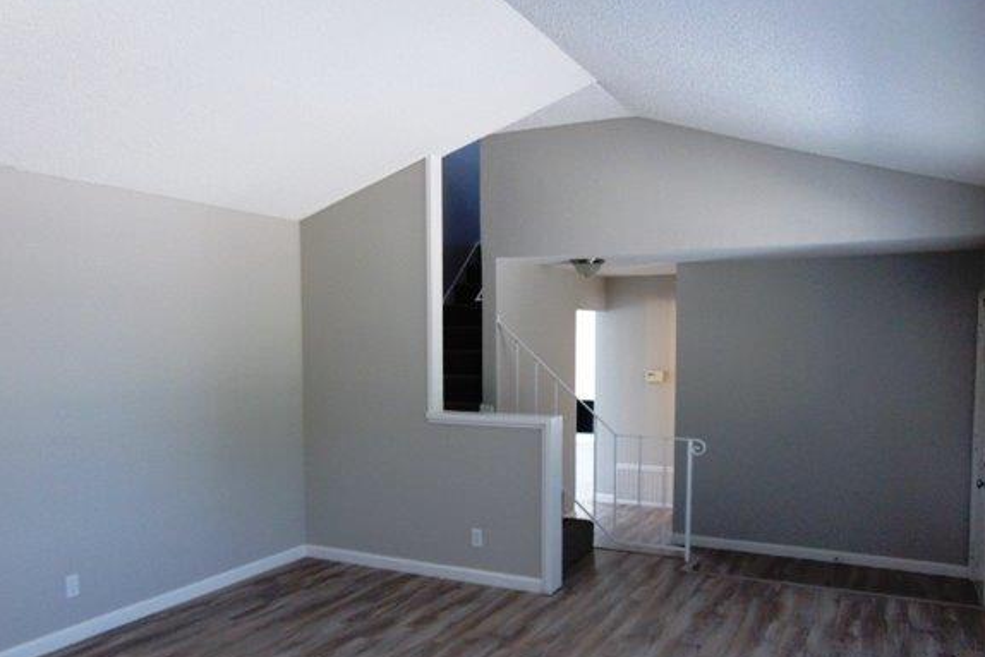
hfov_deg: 63.6
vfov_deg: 44.8
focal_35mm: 29
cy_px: 393
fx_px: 794
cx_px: 465
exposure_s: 1/30
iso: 200
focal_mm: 4.5
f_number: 3
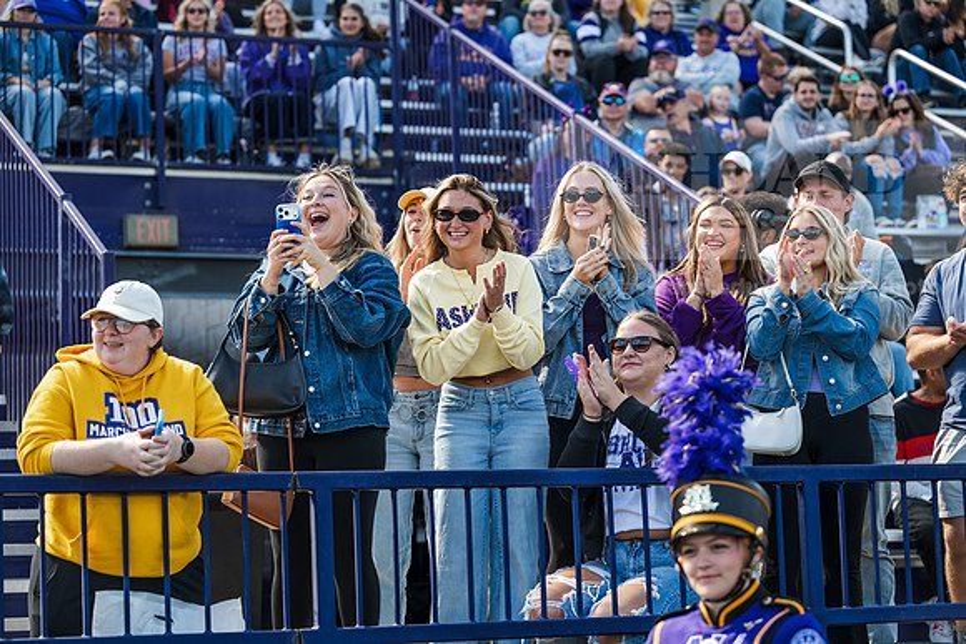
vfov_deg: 14.9
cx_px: 483
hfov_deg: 22.1
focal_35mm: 92
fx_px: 2469
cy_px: 322
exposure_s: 1/500
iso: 125
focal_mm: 92
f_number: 3.2
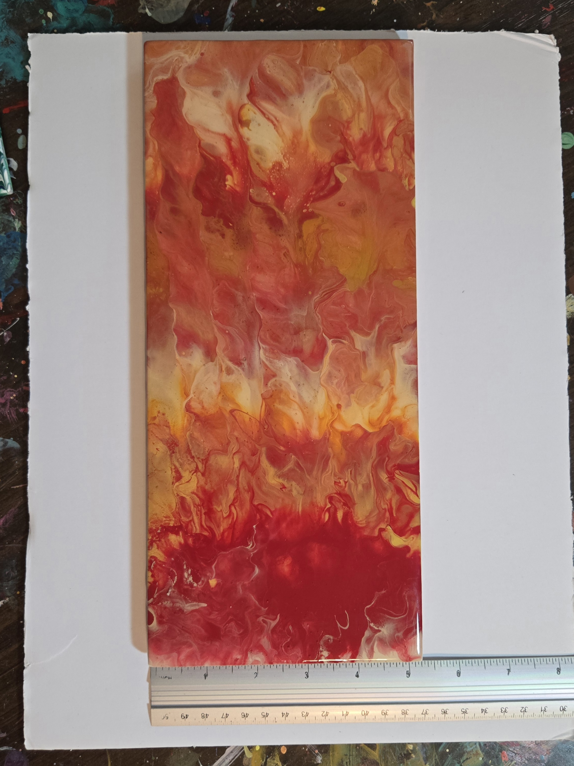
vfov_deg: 73.9
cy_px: 383
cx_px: 287
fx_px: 509
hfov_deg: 58.9
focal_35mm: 23
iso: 250
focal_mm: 5.4
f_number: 1.8
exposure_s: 1/120
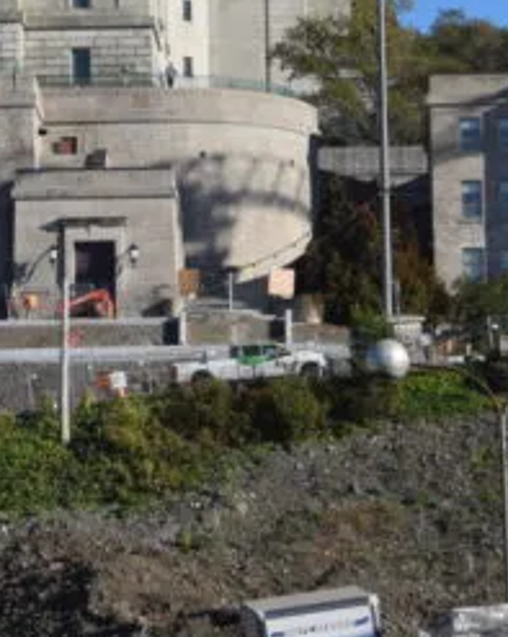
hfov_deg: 6.9
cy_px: 139
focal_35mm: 222
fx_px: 4180
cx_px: -63
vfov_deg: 8.7
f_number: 10
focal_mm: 38
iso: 200
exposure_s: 1/400
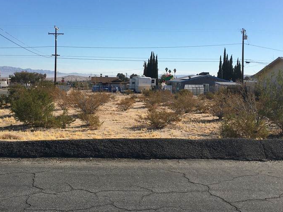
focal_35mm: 44
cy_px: 96
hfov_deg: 42.8
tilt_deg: -2.4
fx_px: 360
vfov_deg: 32.8
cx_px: 118
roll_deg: -1.4
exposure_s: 1/2024
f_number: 2.2
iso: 25
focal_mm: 4.15
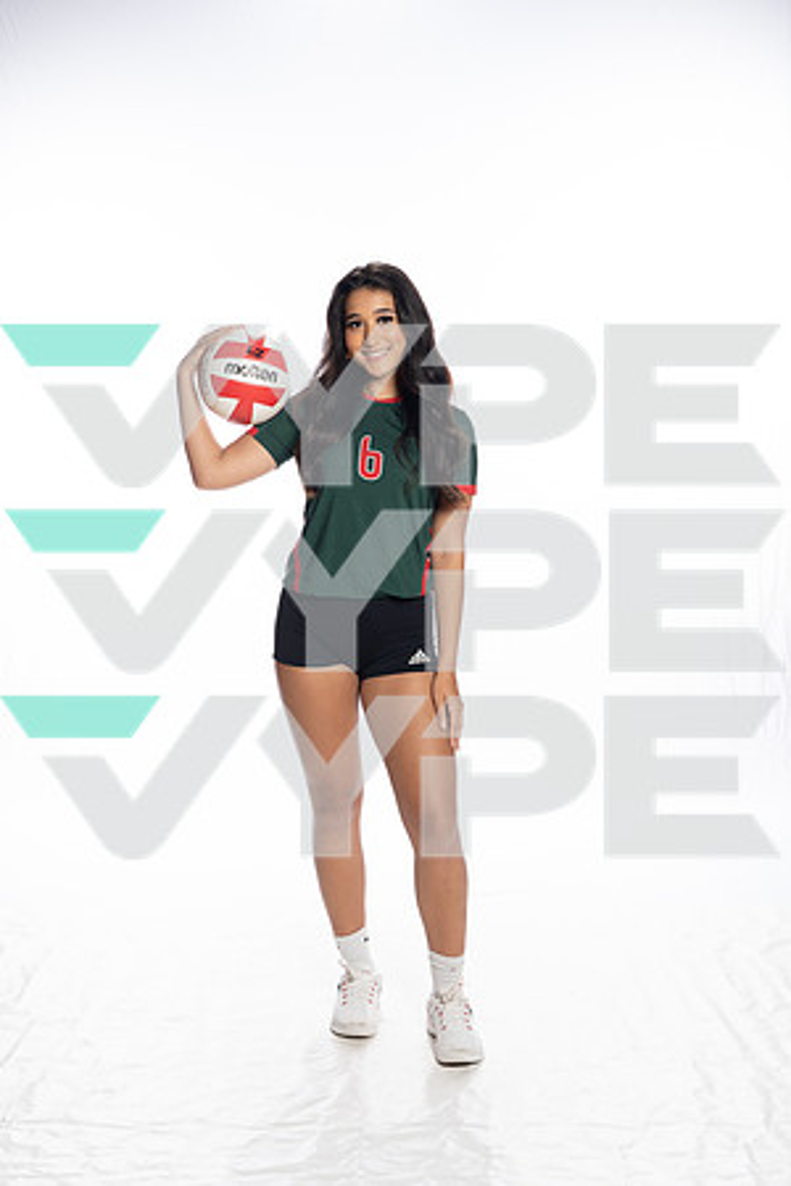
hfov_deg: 27.0
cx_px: 396
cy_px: 593
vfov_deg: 39.6
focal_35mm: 50
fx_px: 1648
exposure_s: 1/250
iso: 400
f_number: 8
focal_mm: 50
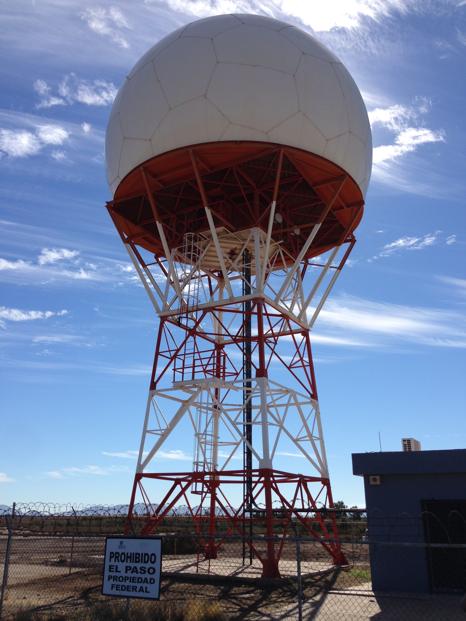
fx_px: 592
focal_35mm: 33
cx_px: 233
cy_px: 310
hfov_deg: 42.9
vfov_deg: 55.4
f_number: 2.4
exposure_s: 1/2358
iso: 50
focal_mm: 4.12
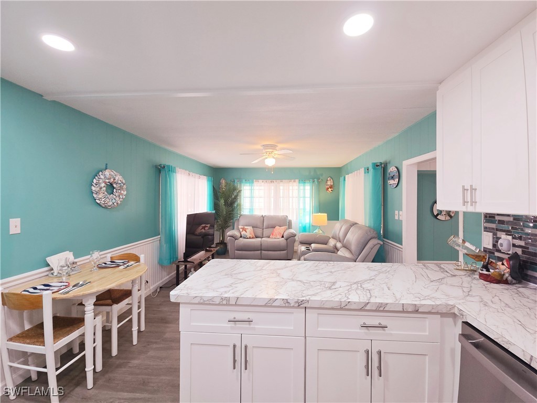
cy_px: 202
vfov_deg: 89.9
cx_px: 268
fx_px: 202
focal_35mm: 13
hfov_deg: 106.2
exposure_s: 1/60.2
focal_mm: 2.2
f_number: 2.2
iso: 80
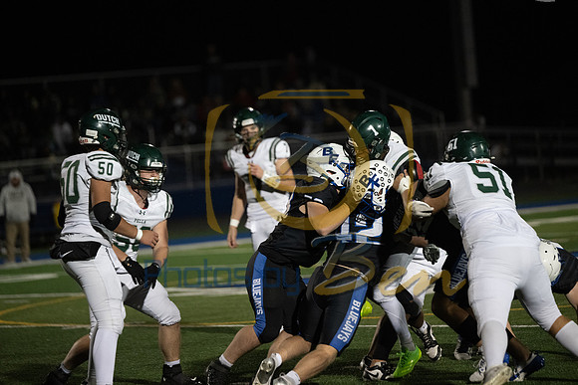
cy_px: 192
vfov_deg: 6.9
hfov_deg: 10.3
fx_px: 3212
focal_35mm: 200
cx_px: 289
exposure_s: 1/1250
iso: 5000
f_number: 2.8
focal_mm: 200
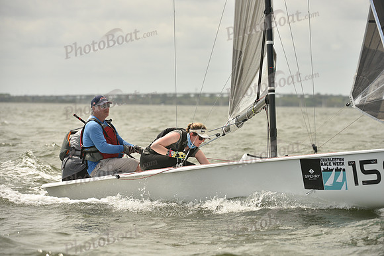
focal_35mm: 200
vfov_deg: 6.9
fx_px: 2134
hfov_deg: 10.3
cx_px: 192
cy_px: 128
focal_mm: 200
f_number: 5
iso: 320
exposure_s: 1/2000
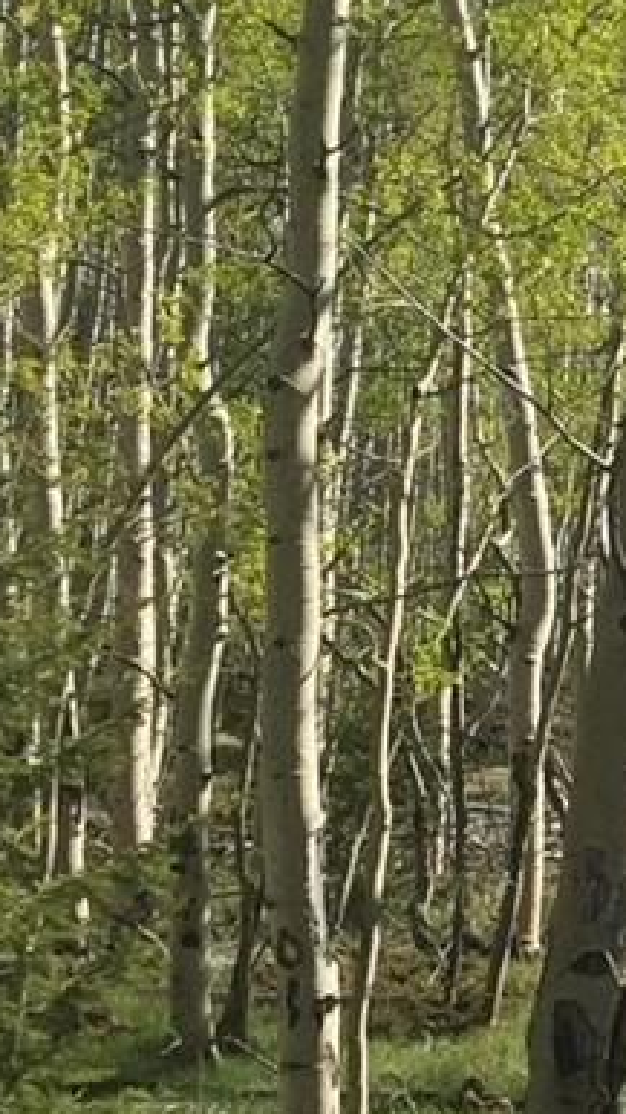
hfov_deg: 8.4
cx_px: 1569
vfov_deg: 16.4
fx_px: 3867
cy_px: 597
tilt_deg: +6.5
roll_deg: -2.6
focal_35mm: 131
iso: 32
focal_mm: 4.15
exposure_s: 1/1522
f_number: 2.2
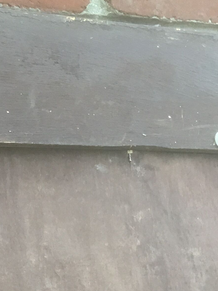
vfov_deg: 17.8
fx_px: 840
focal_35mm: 100
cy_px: 425
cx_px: 120
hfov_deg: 14.8
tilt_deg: -17.8
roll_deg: +1.2
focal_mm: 4.15
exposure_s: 1/33
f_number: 2.2
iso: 50
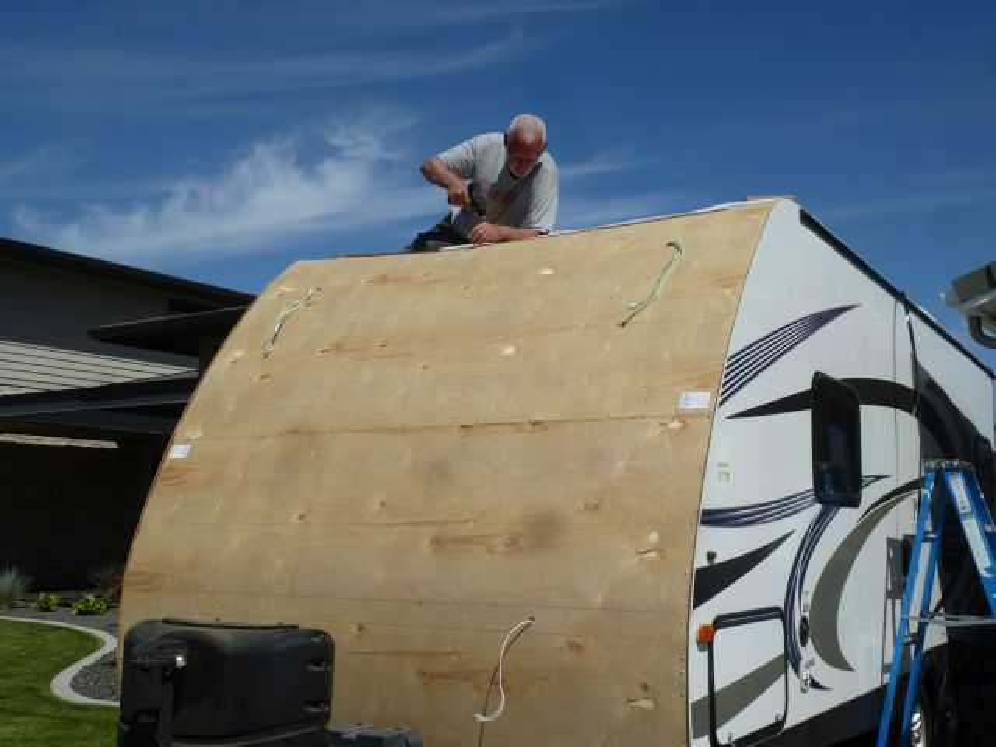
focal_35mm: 41
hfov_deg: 45.8
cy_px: 374
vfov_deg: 35.1
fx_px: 1180
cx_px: 498
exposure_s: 1/2000
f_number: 3.9
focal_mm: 7.4
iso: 100
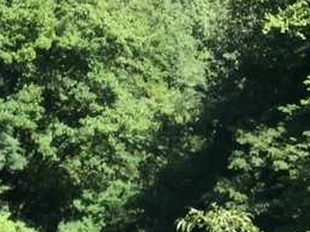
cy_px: -193
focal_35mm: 114
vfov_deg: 11.9
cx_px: 12
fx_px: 1021
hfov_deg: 16.9
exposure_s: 1/793
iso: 25
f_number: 2.2
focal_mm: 4.15
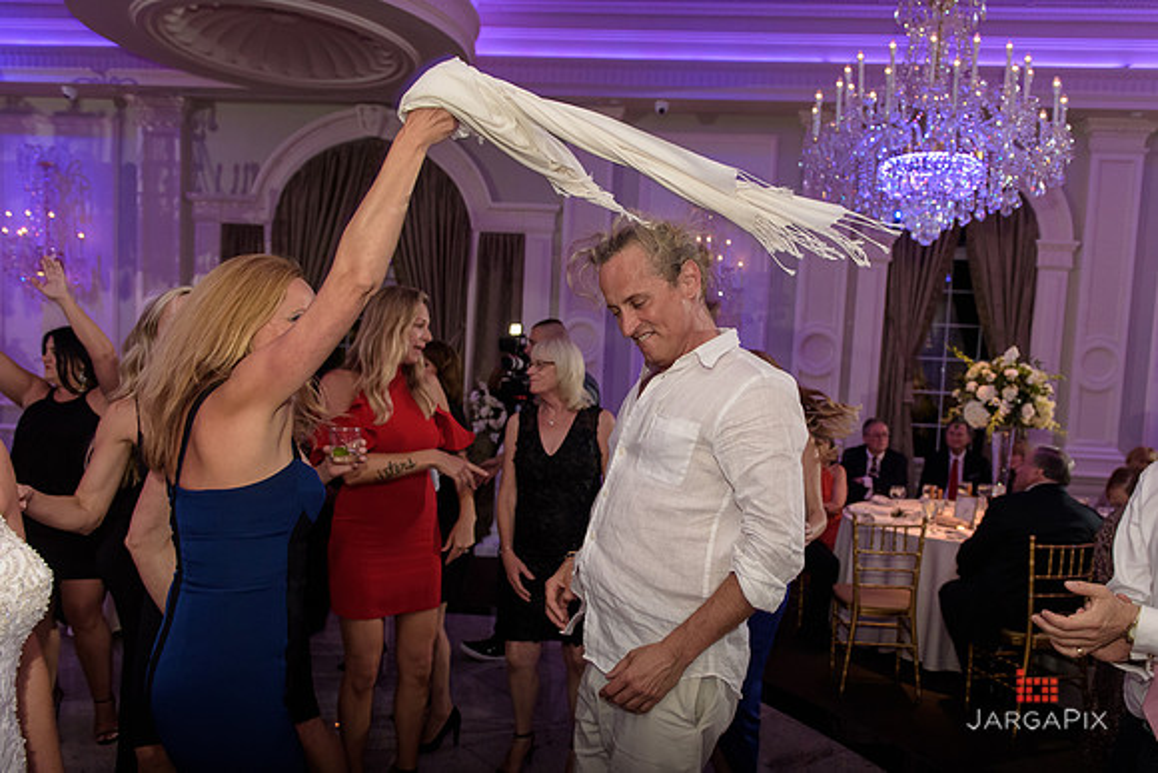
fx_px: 891
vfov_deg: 46.7
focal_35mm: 28
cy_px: 446
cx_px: 645
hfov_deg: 65.8
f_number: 3.2
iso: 1600
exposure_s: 1/125
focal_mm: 24
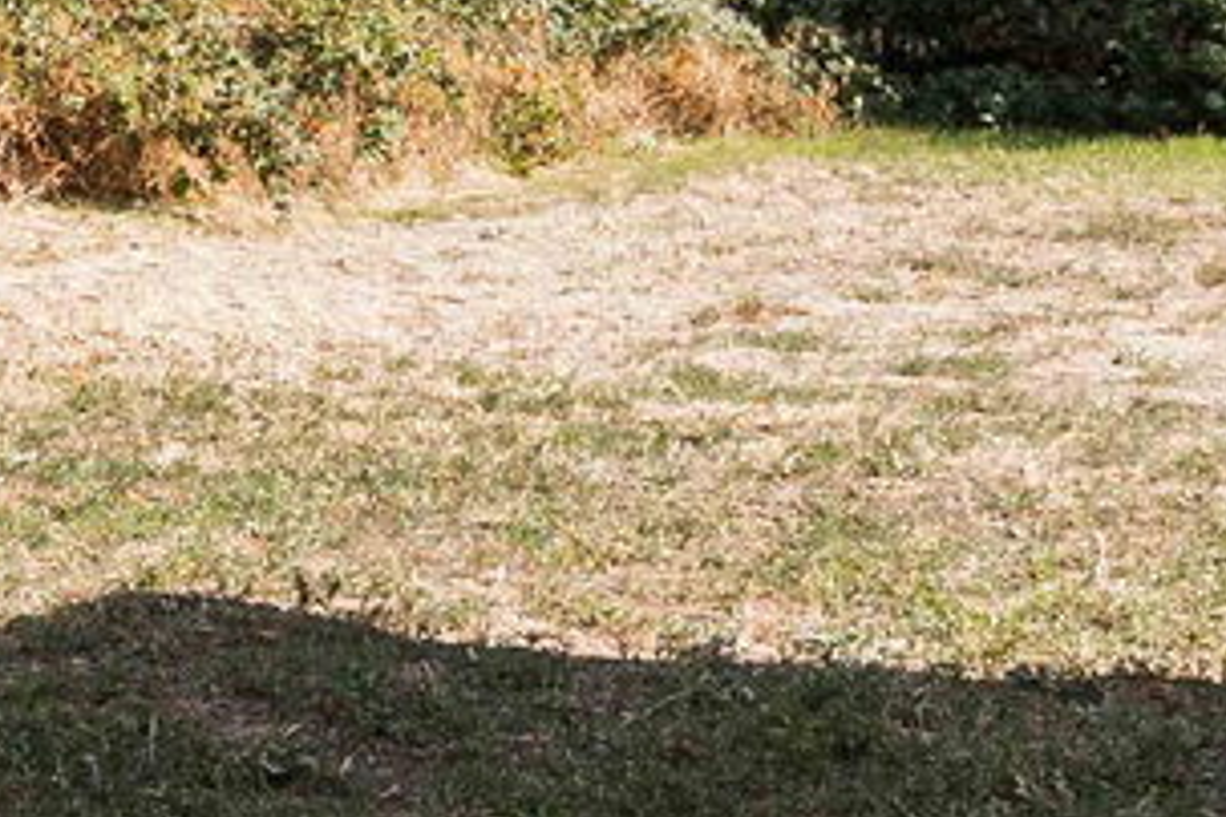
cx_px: -1999
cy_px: -111
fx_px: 5585
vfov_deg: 8.3
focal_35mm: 164
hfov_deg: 10.3
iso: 100
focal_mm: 24
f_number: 6.3
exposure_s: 1/125
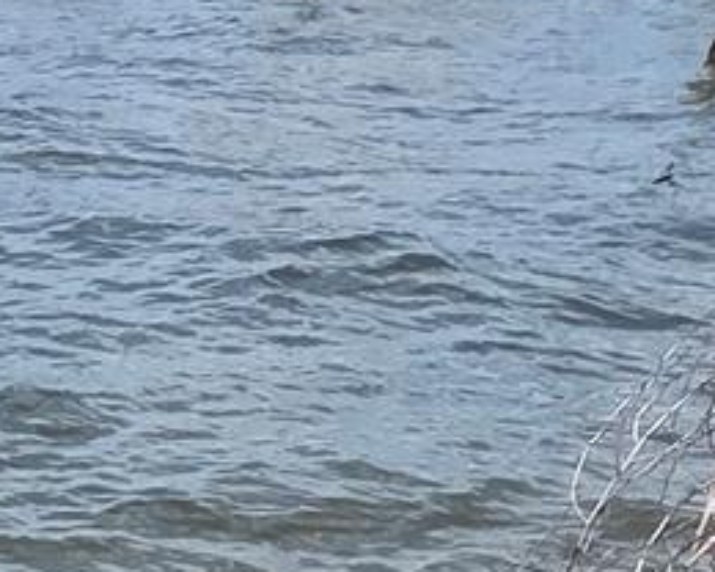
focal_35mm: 100
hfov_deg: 13.5
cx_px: -1042
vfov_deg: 12.0
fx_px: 2116
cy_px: 1422
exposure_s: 1/1339
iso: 40
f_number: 1.9
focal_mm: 2.2
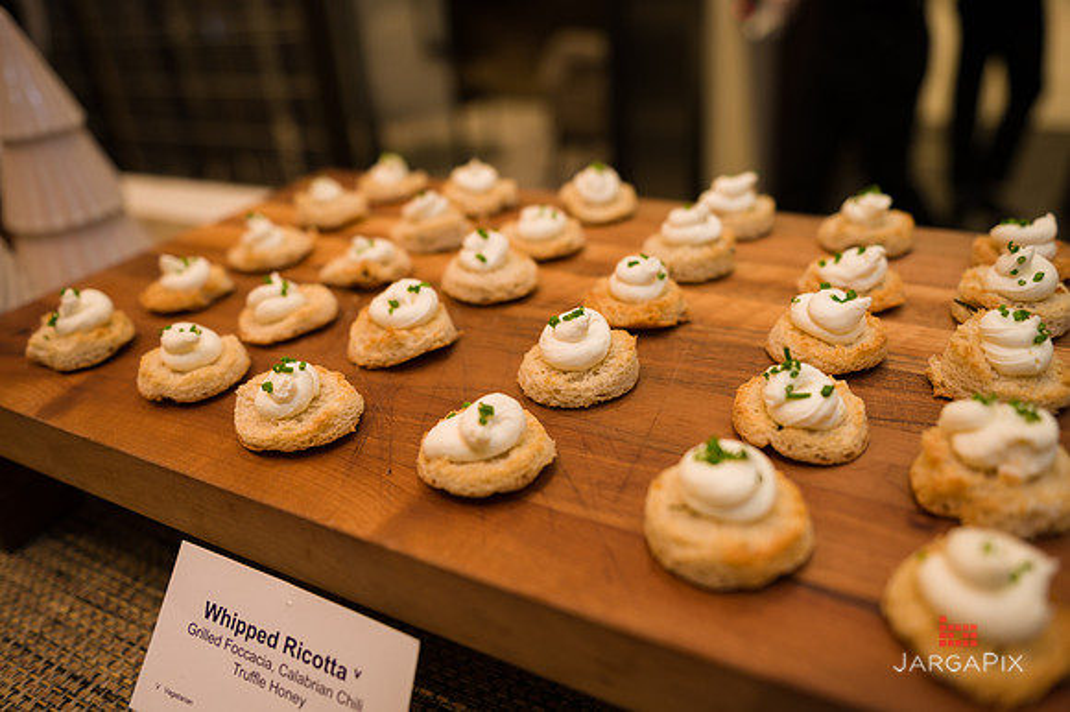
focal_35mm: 29
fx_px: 861
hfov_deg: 63.7
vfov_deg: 44.9
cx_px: 535
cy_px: 356
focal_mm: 29
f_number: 3.2
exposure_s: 1/200
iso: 400
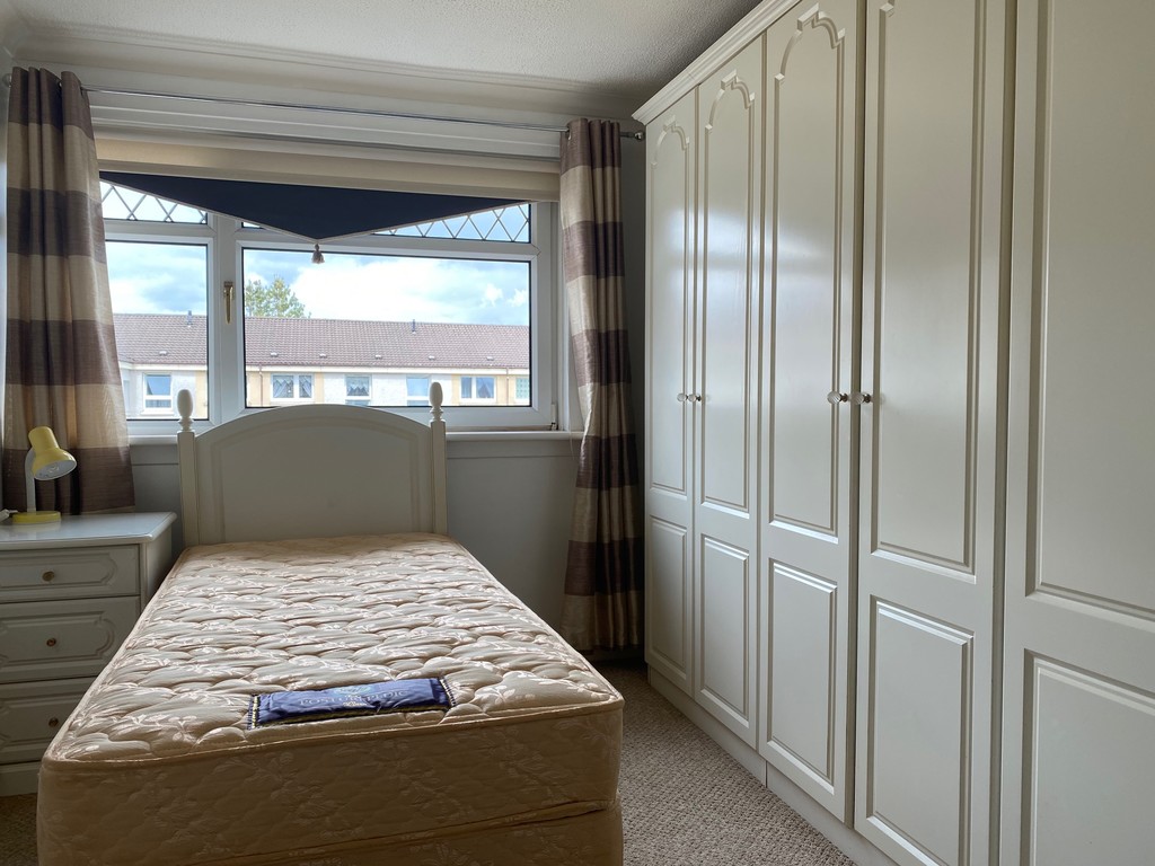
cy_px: 433
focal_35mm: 26
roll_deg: -0.6
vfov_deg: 53.1
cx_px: 578
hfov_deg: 67.3
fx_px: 868
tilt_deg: -1.8
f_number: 1.8
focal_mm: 4.25
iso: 32
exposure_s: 1/195
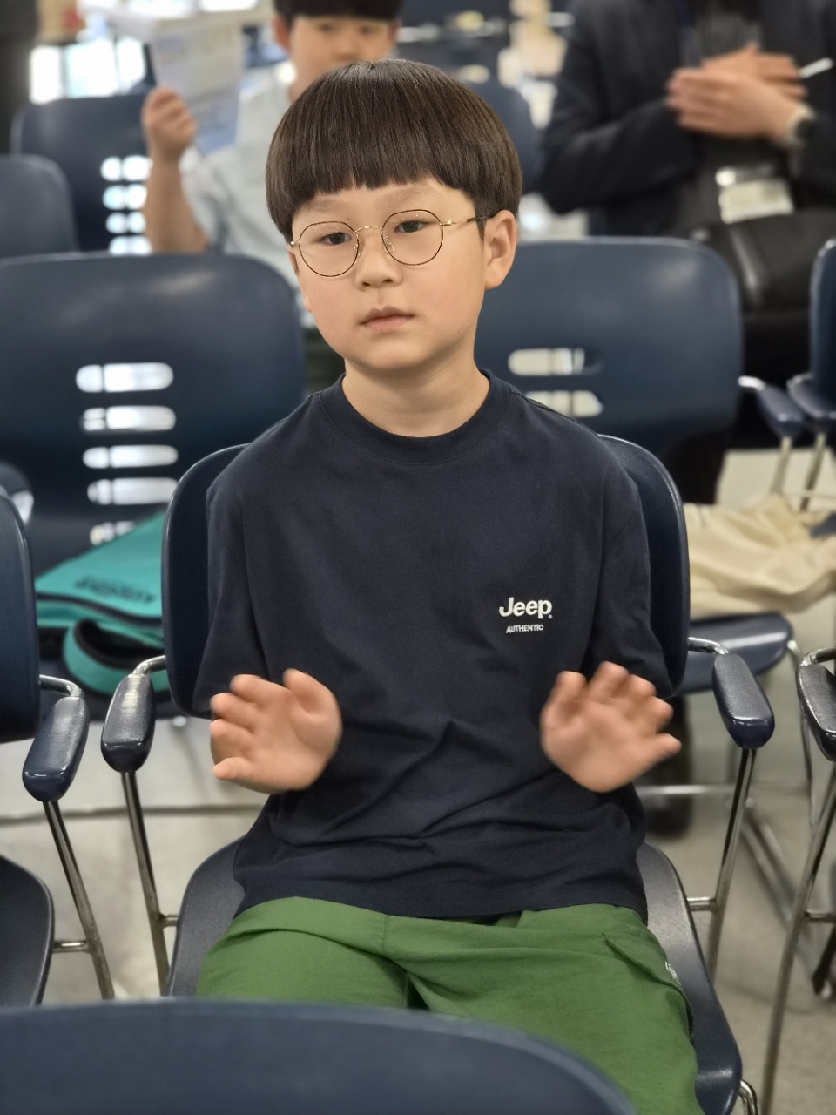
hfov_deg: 21.3
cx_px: 418
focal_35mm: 69
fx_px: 2222
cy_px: 558
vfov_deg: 28.2
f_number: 2.4
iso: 320
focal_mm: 7
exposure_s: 1/60
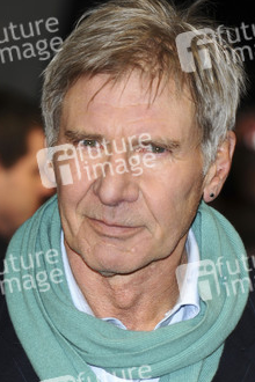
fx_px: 2609
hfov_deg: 5.6
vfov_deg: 8.4
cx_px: 130
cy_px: 219
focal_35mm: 246
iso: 400
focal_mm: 135
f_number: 5
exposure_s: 1/200
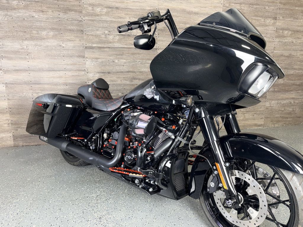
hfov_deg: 71.6
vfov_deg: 56.8
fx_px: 210
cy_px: 114
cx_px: 152
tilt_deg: -13.0
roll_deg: -0.4
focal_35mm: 24
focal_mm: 6.76
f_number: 1.78
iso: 64
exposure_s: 1/16
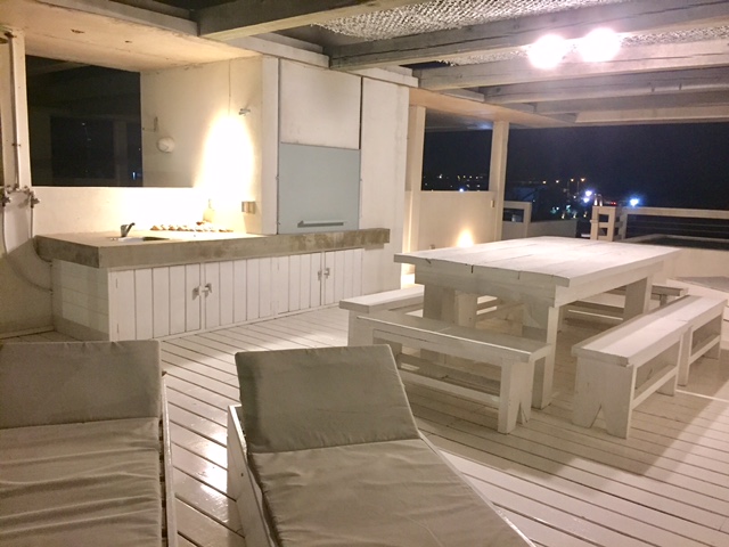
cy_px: 274
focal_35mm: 29
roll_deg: -2.5
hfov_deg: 61.7
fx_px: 611
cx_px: 364
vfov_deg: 48.2
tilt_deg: -9.0
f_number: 2.2
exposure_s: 1/17
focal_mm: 4.15
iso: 500
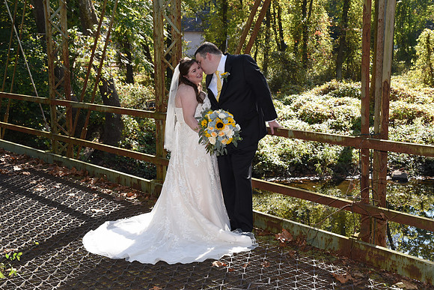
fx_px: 663
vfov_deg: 24.6
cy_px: 145
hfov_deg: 36.2
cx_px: 217
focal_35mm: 55
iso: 640
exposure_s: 1/200
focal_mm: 55
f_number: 9
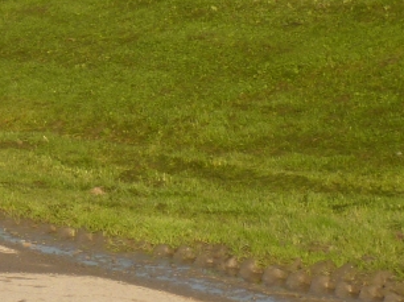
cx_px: -187
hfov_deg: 7.4
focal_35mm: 263
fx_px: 3067
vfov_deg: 5.6
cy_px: 154
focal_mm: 12
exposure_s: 1/400
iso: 80
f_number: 4.3
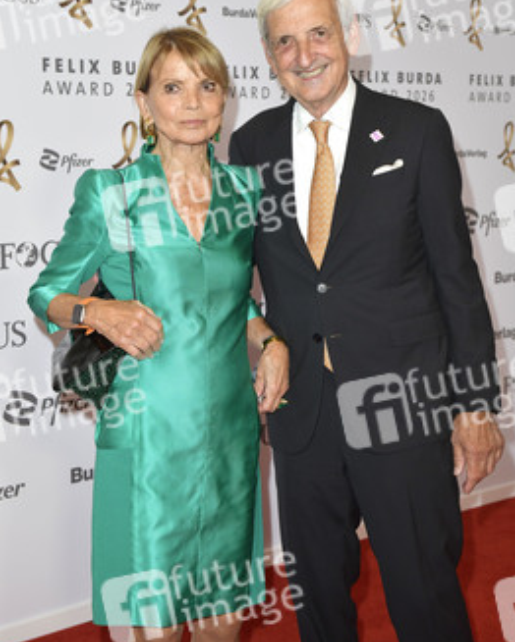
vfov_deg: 30.0
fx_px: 1199
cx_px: 259
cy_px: 304
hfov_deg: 24.2
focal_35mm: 63
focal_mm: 55
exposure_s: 1/200
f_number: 6.3
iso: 640
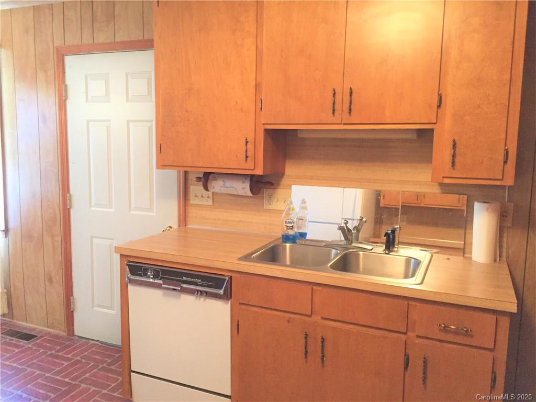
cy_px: 201
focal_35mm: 29
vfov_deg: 48.2
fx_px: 449
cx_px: 268
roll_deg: -1.8
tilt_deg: -10.1
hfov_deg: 61.7
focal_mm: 4.15
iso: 250
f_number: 2.2
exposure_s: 1/20
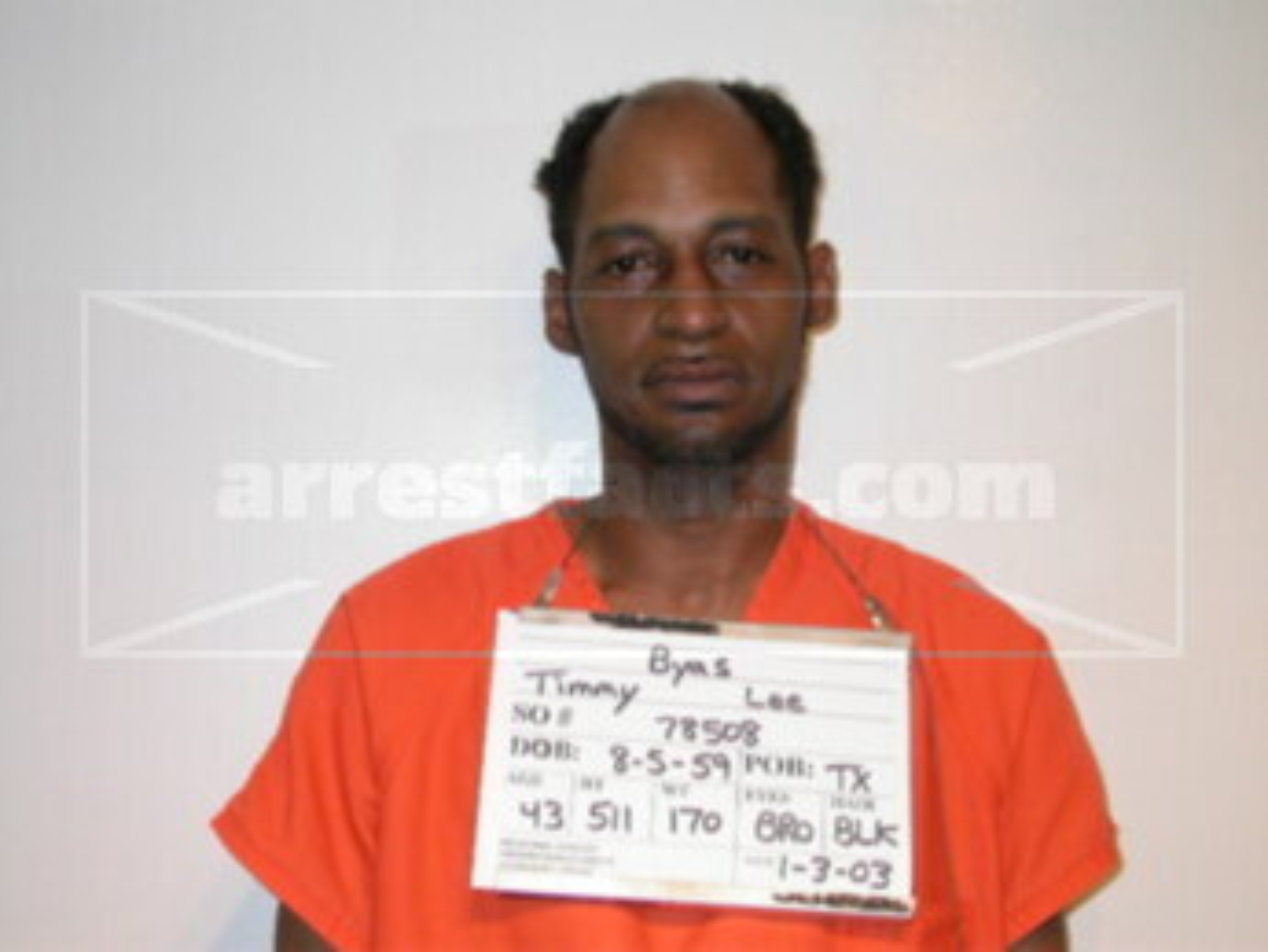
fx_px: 2235
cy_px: 476
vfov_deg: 24.0
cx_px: 634
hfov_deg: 31.7
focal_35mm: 61
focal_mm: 12.7
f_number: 3.1
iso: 100
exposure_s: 1/60.3
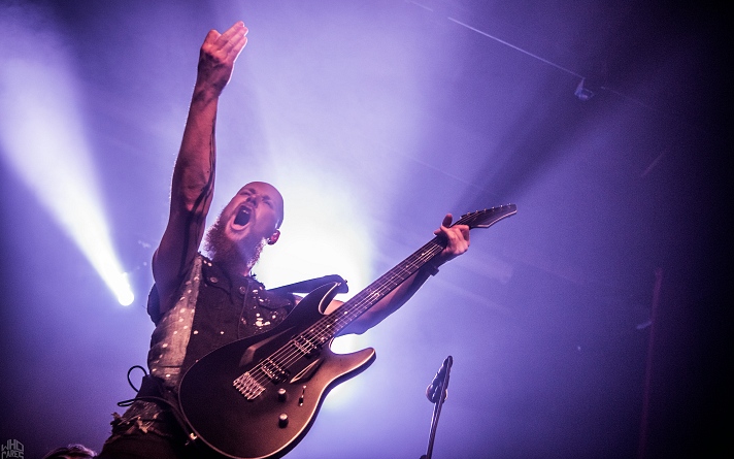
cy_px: 223
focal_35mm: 33
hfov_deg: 58.1
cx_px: 365
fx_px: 660
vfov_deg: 38.3
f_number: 2.8
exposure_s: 1/80
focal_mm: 32
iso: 1600
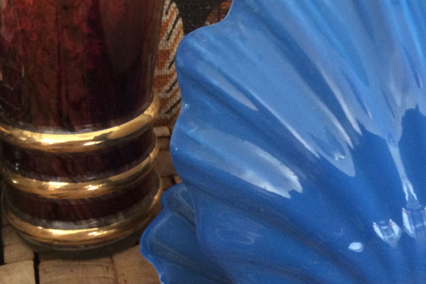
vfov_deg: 23.8
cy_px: 158
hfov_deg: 34.0
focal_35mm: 57
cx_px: 339
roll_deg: -5.0
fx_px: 674
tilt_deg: -31.3
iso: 160
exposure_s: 1/25
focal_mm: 3.3
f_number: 2.4
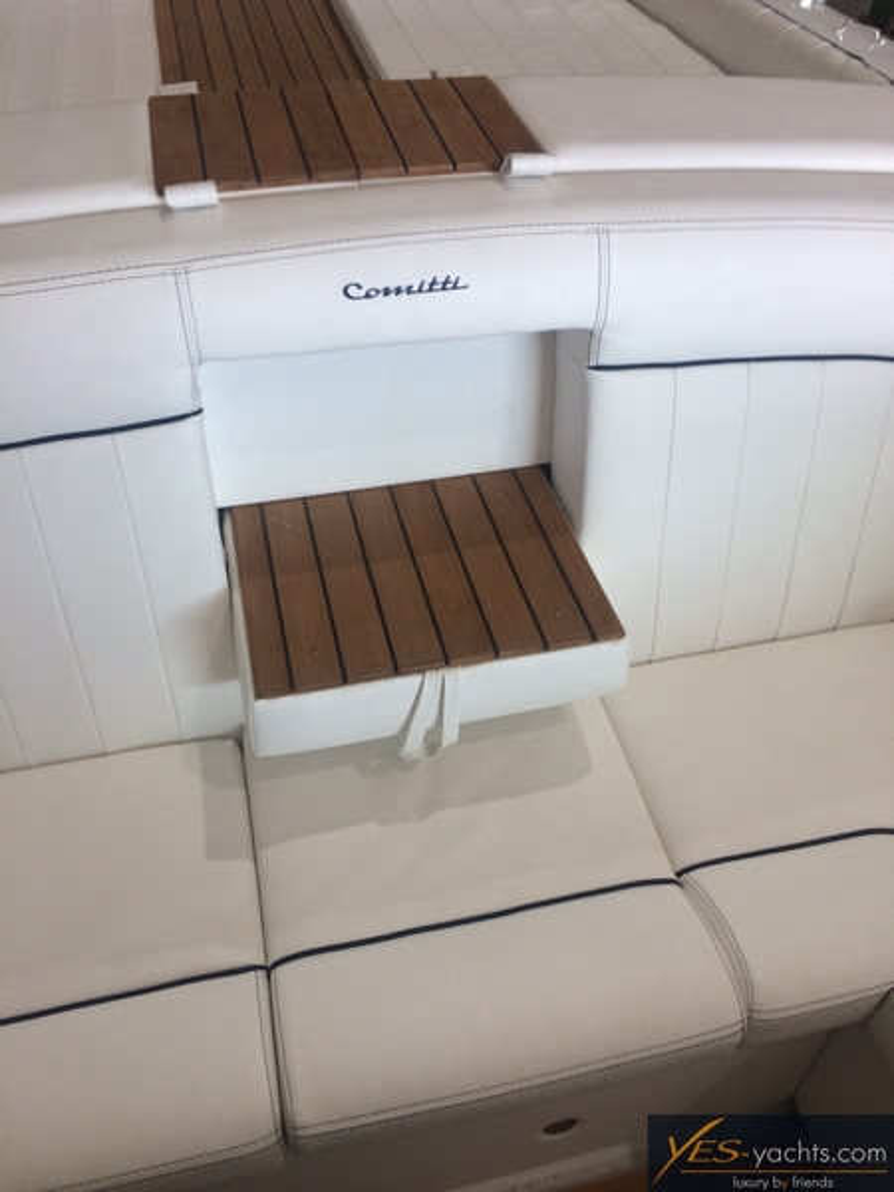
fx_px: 999
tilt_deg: -44.3
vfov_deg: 61.7
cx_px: 447
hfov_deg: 48.2
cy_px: 596
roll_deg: -1.4
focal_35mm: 29
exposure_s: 1/100
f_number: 2.2
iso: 64
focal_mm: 4.15
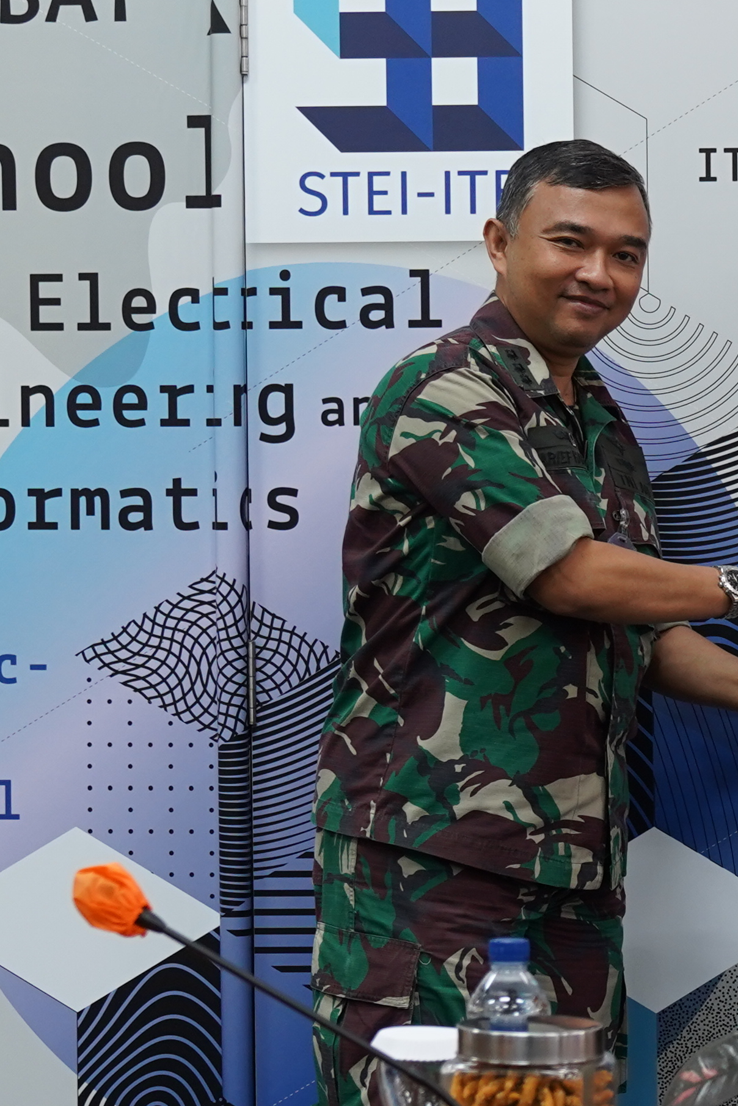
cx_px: 940
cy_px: 707
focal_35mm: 159
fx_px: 4887
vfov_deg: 12.9
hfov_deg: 8.5
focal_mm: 48
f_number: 5.6
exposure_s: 1/15
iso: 800
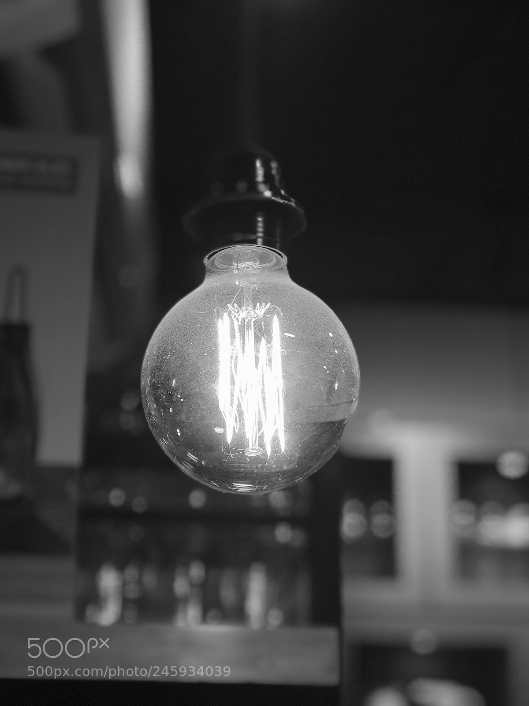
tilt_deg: +16.7
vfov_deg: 33.8
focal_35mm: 57
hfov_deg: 25.7
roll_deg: -1.3
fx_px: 1161
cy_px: 353
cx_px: 264
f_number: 2.8
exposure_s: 1/100
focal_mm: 6.6
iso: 32
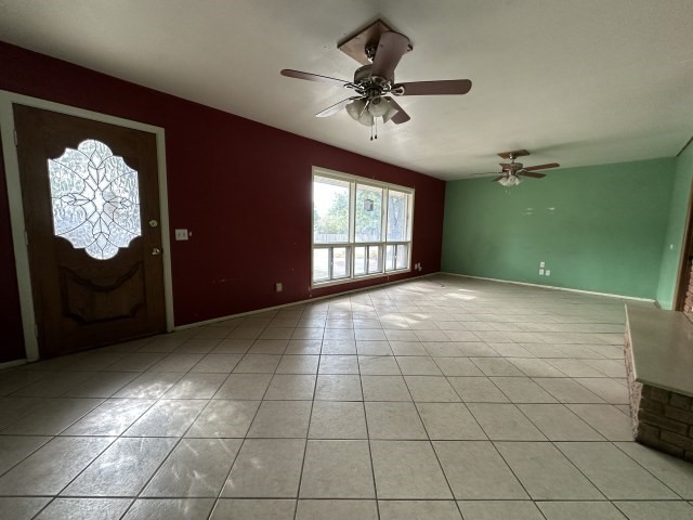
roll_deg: +1.3
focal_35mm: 14
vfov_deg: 85.7
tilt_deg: -3.0
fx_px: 280
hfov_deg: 102.1
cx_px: 346
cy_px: 260
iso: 125
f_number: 2.2
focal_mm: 2.22
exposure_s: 1/99
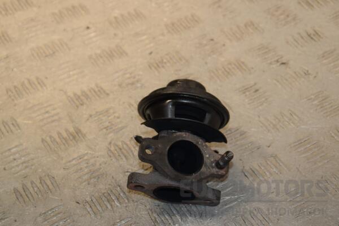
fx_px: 989
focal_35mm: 105
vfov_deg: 13.0
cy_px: 113
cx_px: 170
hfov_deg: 19.5
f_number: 8
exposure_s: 1/200
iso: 800
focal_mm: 70
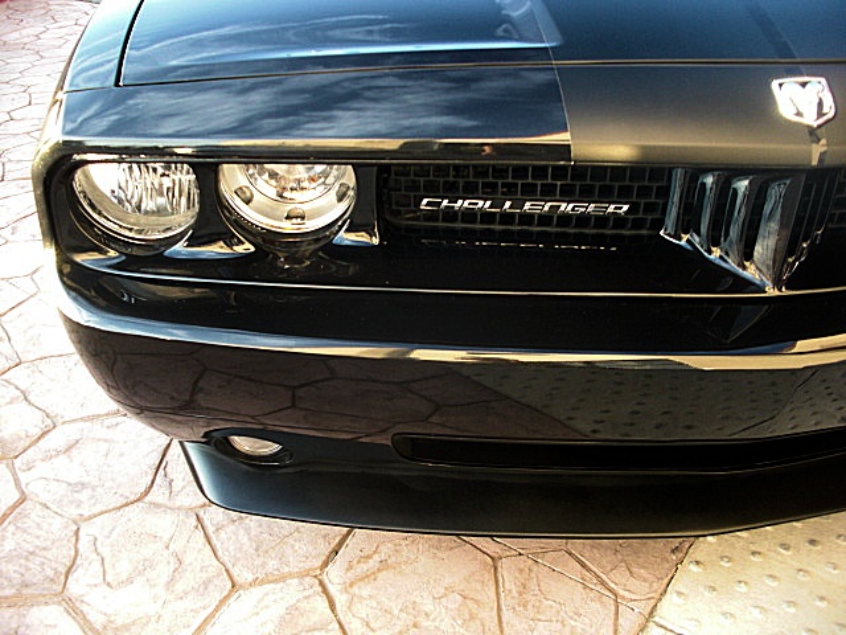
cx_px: 423
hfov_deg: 51.4
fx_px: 880
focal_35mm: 36
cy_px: 318
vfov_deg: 39.7
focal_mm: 6.3
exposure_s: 1/100
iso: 200
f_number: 2.8
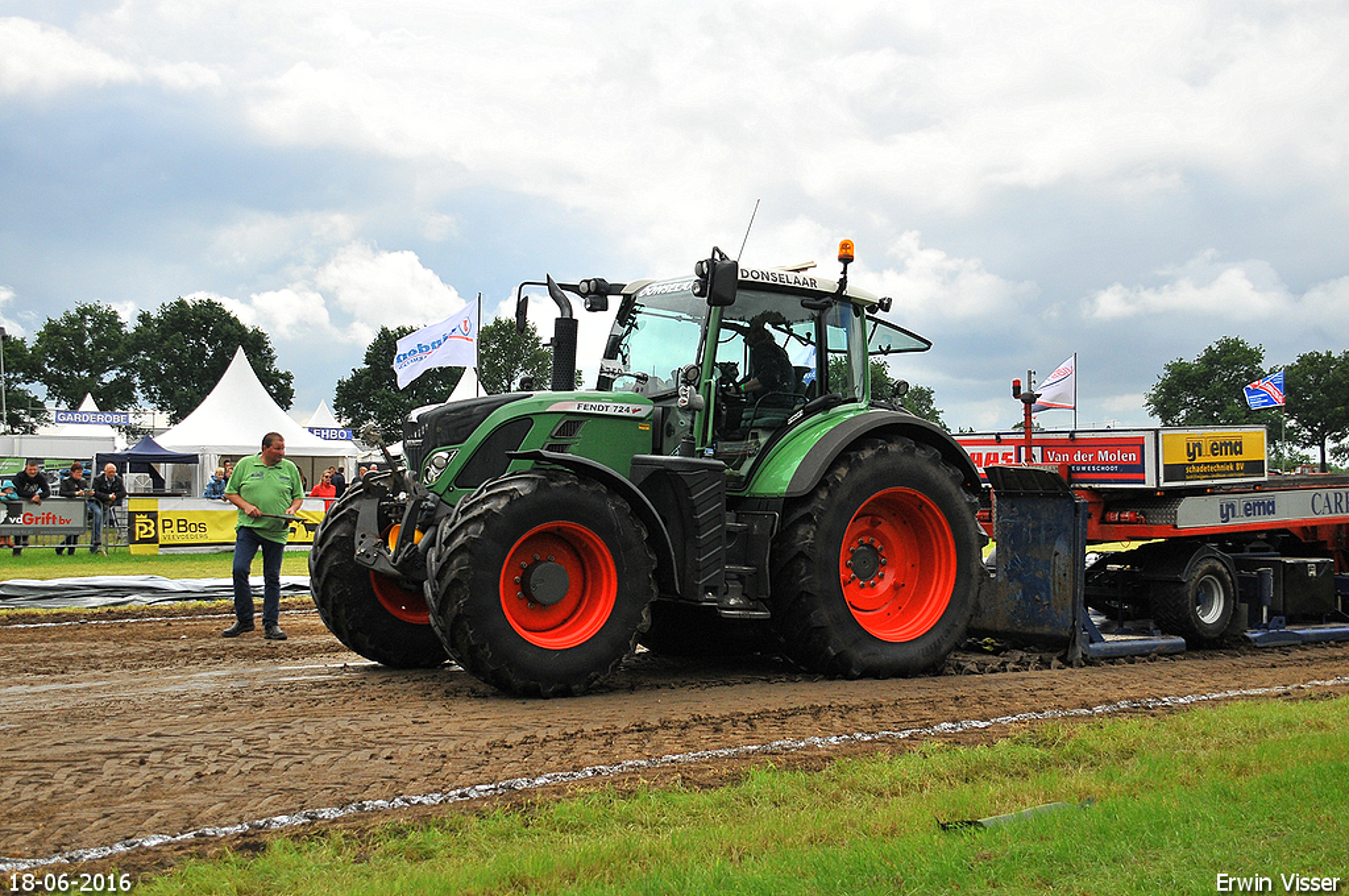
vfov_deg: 28.0
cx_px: 674
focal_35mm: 48
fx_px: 1796
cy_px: 448
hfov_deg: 41.2
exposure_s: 1/3200
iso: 500
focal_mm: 32
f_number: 5
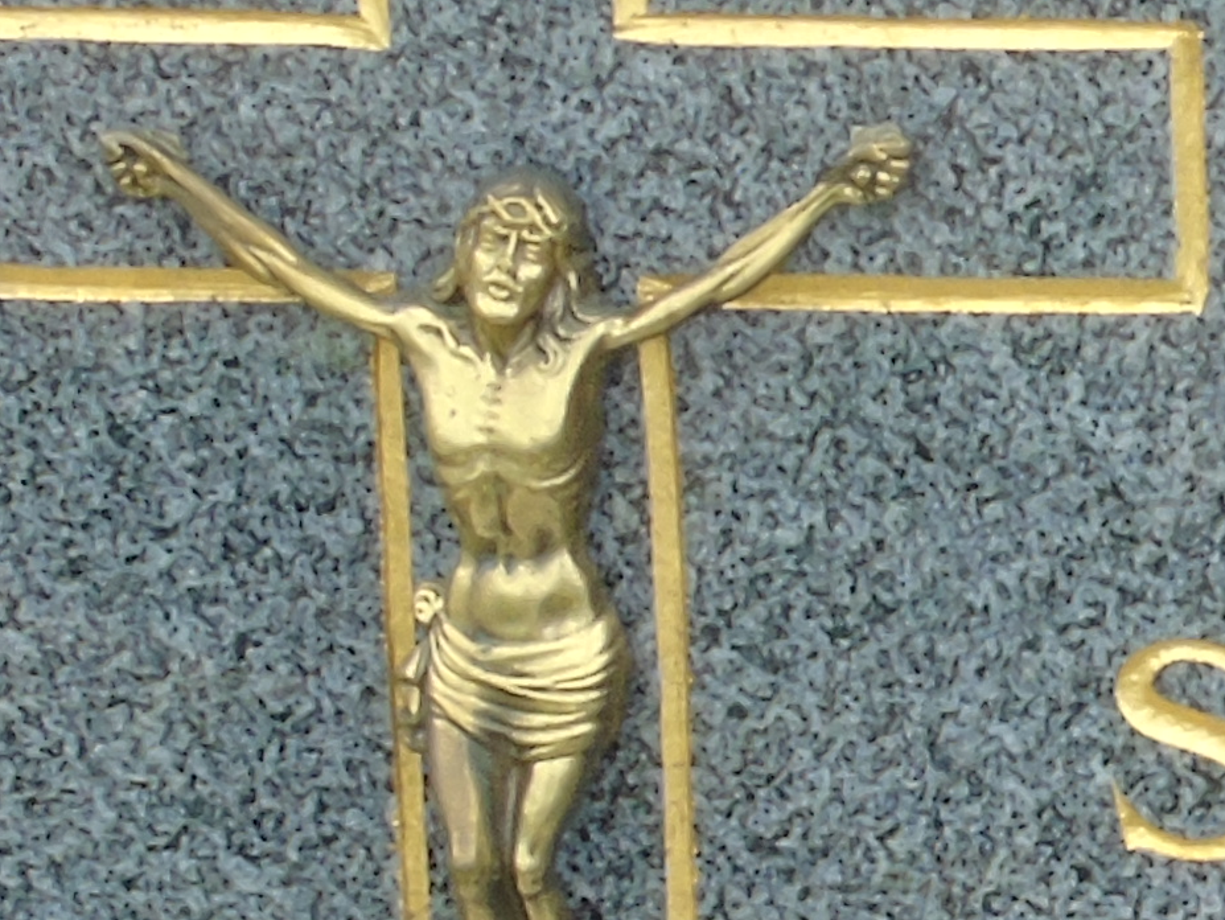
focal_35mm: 300
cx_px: 1665
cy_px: 1043
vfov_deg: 4.9
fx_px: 10621
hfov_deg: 6.5
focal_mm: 9.6
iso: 80
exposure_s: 1/30
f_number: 8
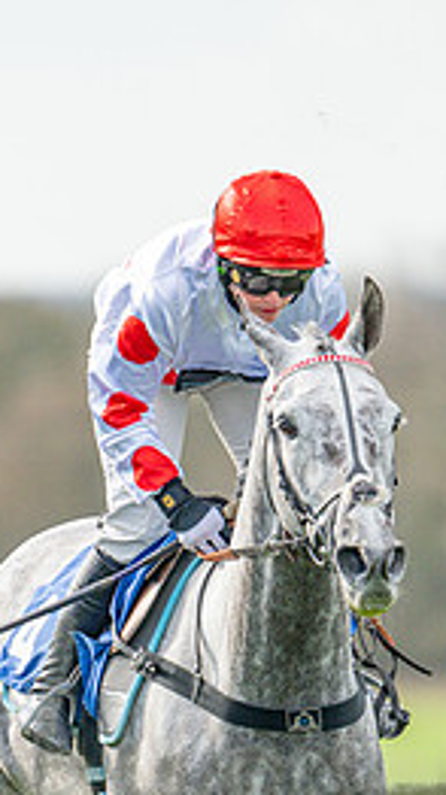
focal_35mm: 1237
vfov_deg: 1.7
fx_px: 26057
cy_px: 556
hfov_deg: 1.0
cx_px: -165
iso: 500
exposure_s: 1/1600
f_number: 4.5
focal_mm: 400
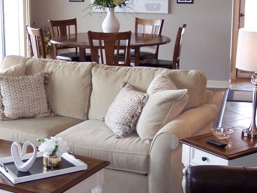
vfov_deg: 21.0
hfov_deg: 27.7
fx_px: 520
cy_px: 101
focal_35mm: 70
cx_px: 98
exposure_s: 1/45
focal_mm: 8
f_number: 2.8
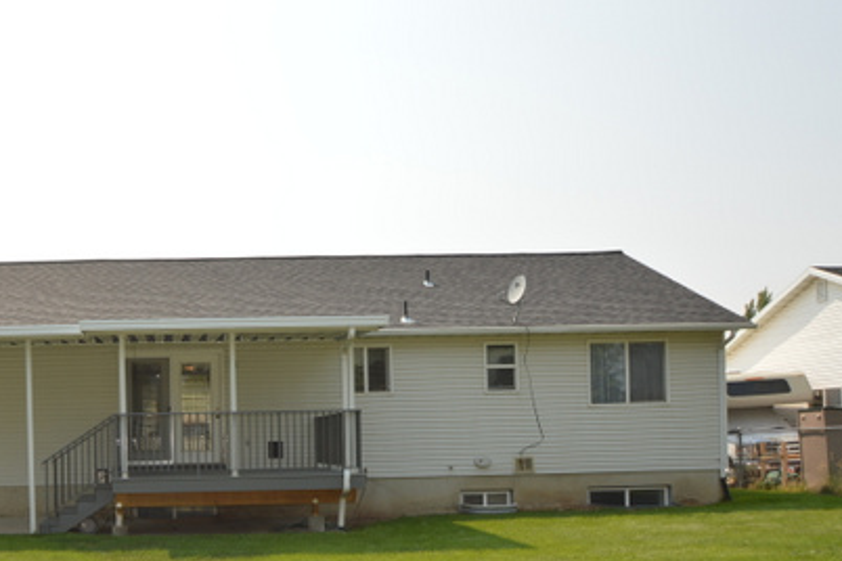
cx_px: 184
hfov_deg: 50.6
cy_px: 444
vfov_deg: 35.9
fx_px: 837
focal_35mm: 36
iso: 100
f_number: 8
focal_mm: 15
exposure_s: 1/200
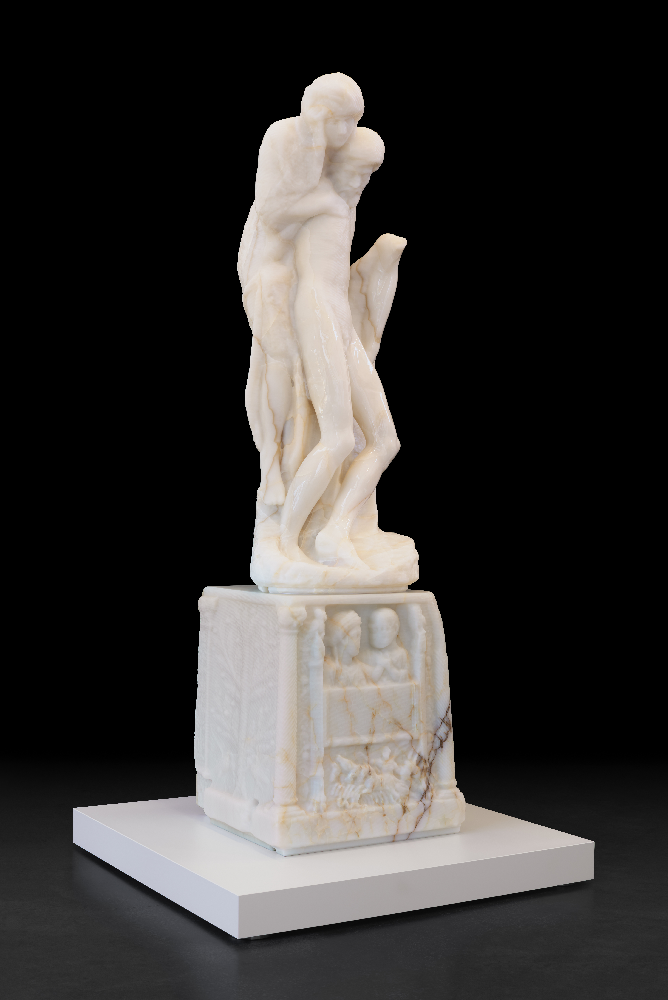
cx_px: 334
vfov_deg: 39.6
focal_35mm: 50
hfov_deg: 27.0
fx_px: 1391
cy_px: 500
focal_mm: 50
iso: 64
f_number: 8
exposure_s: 1/10
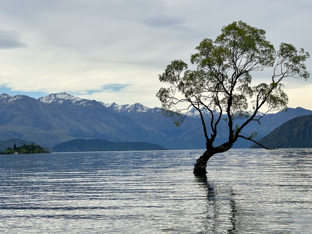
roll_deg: +1.1
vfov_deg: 19.1
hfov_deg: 25.3
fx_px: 694
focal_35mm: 77
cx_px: 156
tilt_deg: +2.7
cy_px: 117
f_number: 2.8
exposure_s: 1/911
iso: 32
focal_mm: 9
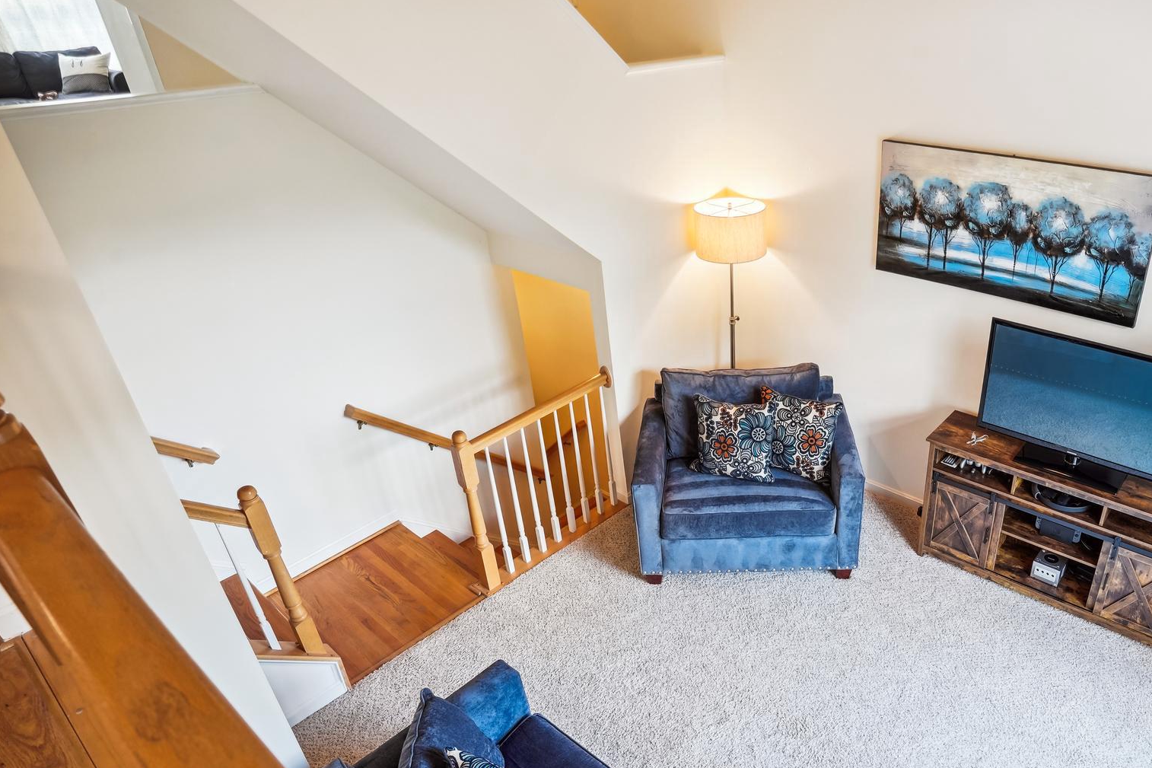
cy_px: 419
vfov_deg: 55.0
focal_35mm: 23
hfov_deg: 73.9
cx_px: 764
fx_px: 736
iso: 640
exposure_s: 1/25
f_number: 8
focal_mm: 17
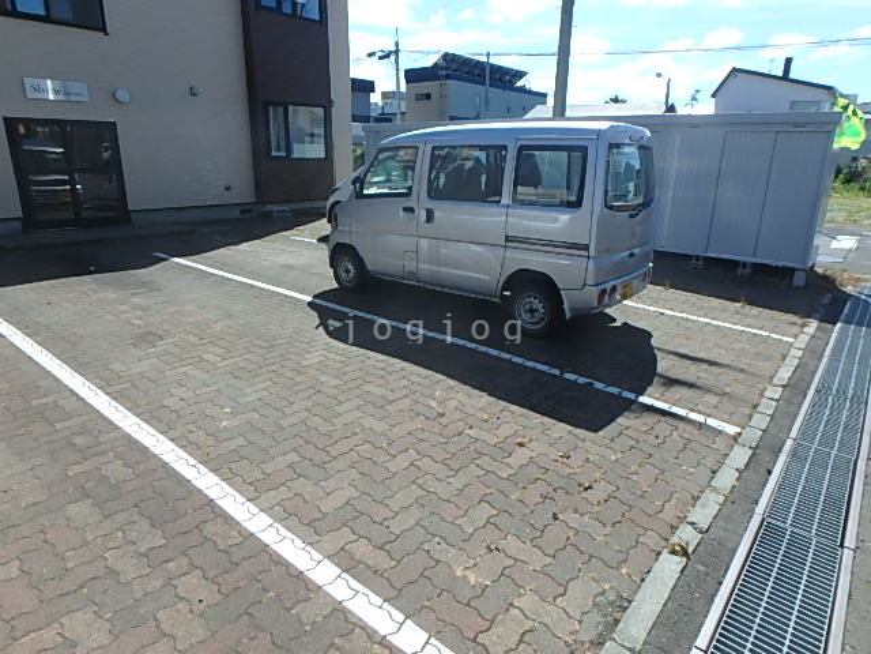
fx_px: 528
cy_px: 327
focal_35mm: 21
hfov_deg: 79.0
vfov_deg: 63.4
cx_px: 436
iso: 125
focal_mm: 3.7
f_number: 6
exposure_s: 1/400
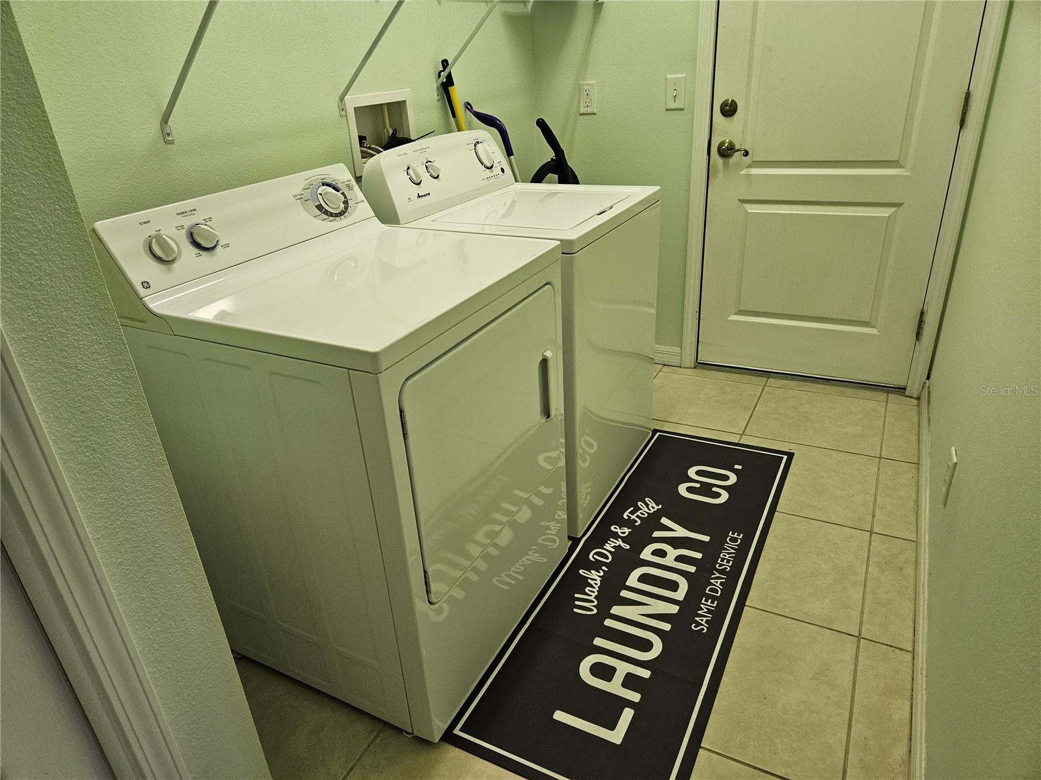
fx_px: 692
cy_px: 390
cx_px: 520
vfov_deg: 58.9
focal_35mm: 23
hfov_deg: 73.9
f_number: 1.8
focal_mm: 5.4
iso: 200
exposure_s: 1/120
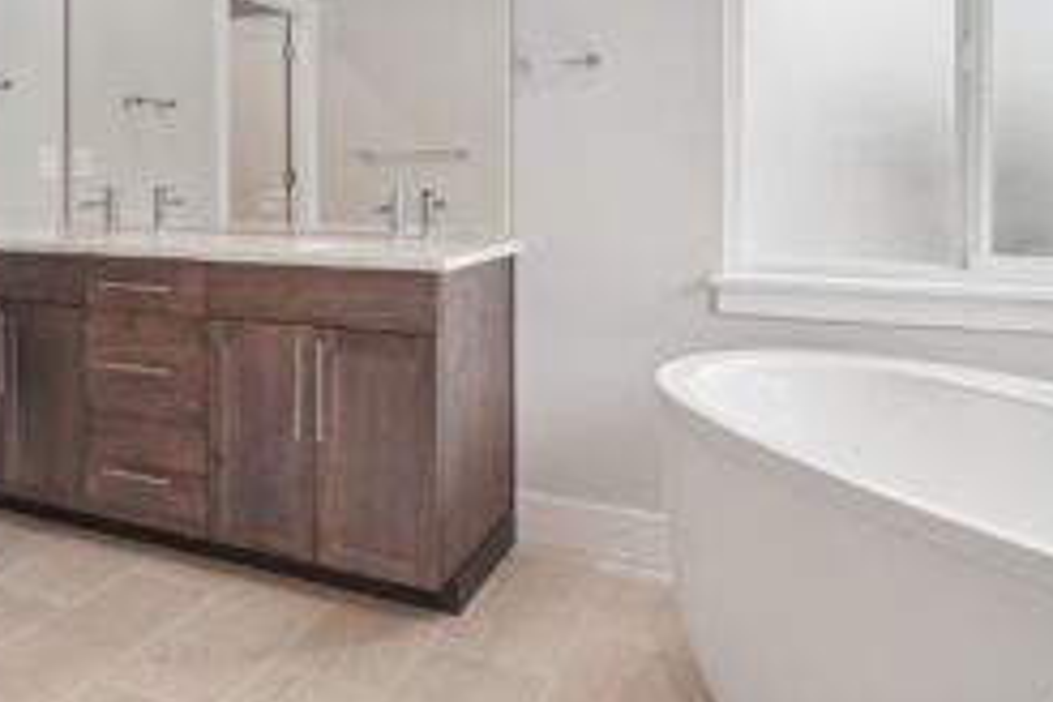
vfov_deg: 48.0
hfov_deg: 69.0
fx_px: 760
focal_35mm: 26
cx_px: 449
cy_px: 190
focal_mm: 16
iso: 1600
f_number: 8
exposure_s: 1/100
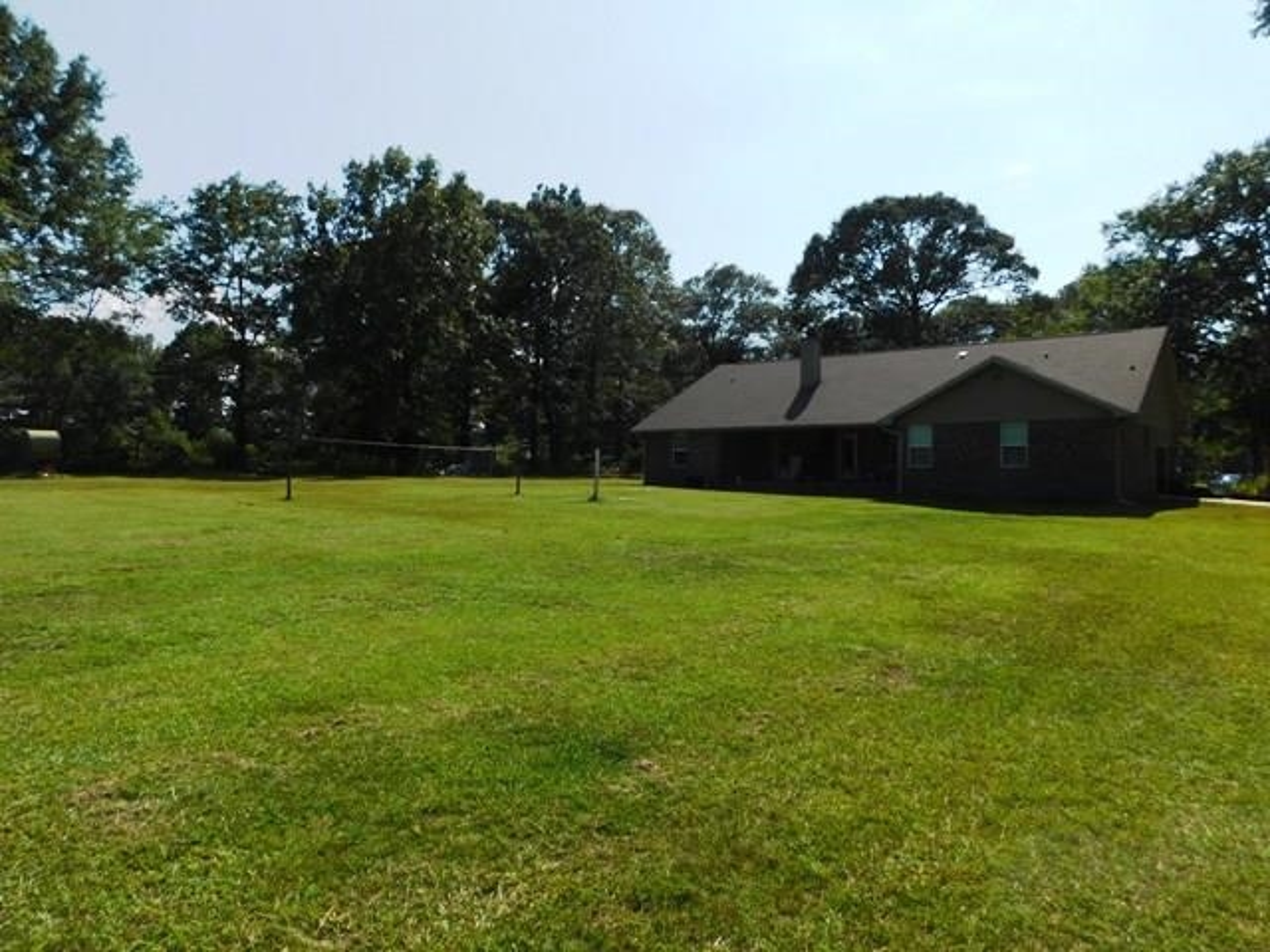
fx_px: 844
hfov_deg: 73.9
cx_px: 635
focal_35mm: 23
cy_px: 476
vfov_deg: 58.9
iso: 125
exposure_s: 1/640
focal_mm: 4
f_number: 6
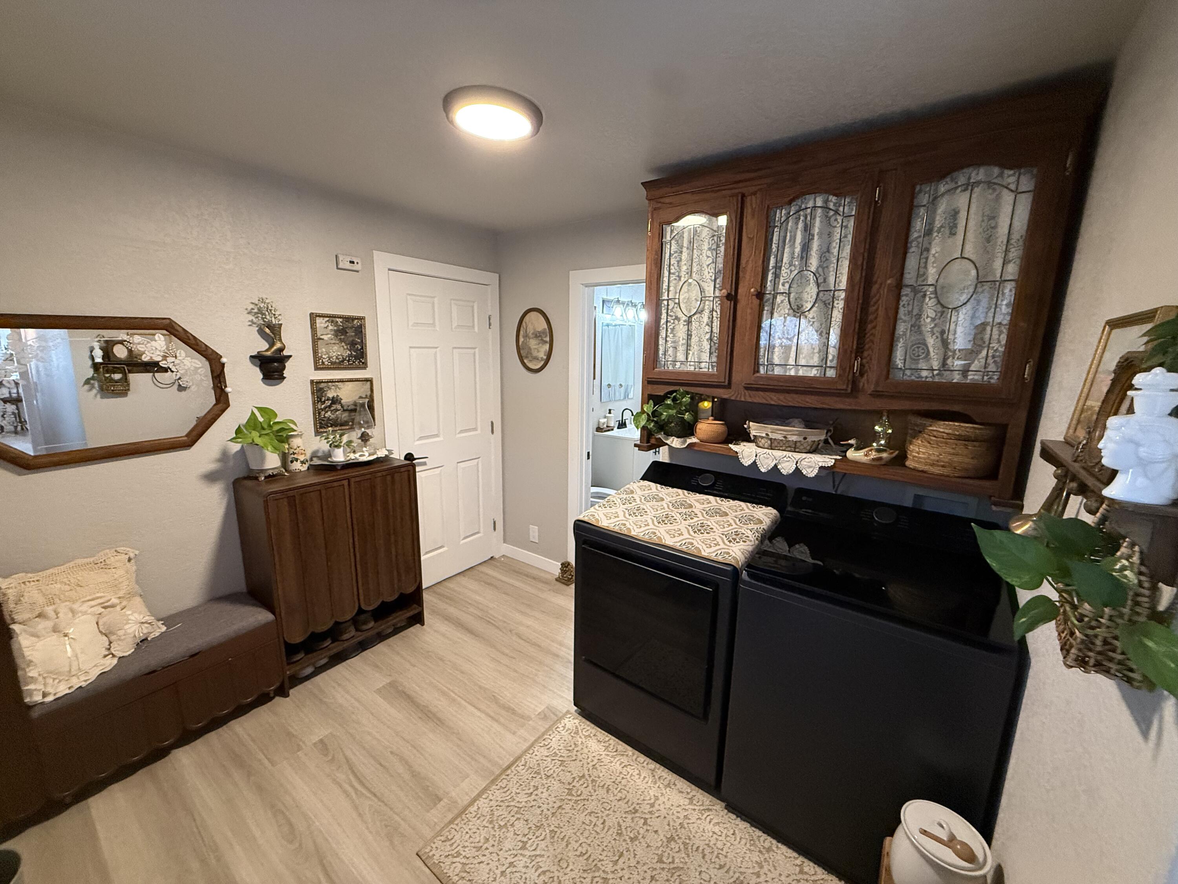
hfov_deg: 102.1
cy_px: 442
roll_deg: -1.4
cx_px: 589
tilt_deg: -10.3
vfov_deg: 85.7
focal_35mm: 14
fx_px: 476
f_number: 2.2
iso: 400
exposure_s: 1/60
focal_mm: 2.22
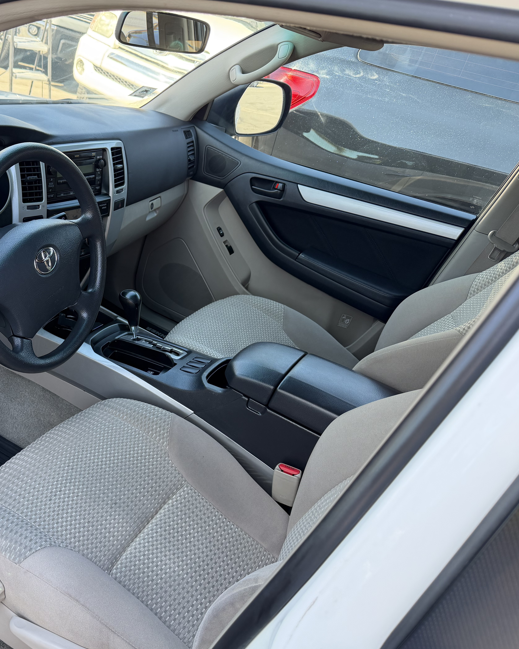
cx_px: 80
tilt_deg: -30.2
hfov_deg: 43.0
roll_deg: -7.2
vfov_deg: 55.7
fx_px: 614
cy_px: 328
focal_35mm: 32
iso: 100
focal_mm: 6.76
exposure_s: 1/183
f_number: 1.78
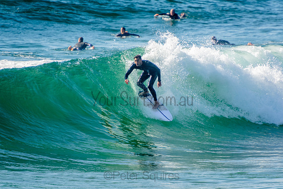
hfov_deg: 3.4
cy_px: 94
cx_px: 142
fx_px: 4718
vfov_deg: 2.3
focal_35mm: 600
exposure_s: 1/1250
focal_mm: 400
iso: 320
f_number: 5.6
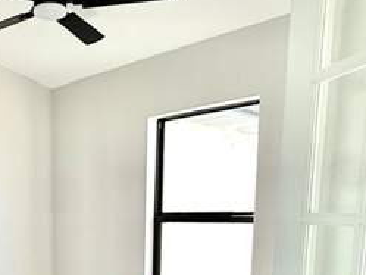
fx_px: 476
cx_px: 60
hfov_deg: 39.9
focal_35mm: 45
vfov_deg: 29.5
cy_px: 290
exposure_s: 1/192
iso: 50
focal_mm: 2.22
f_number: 2.2
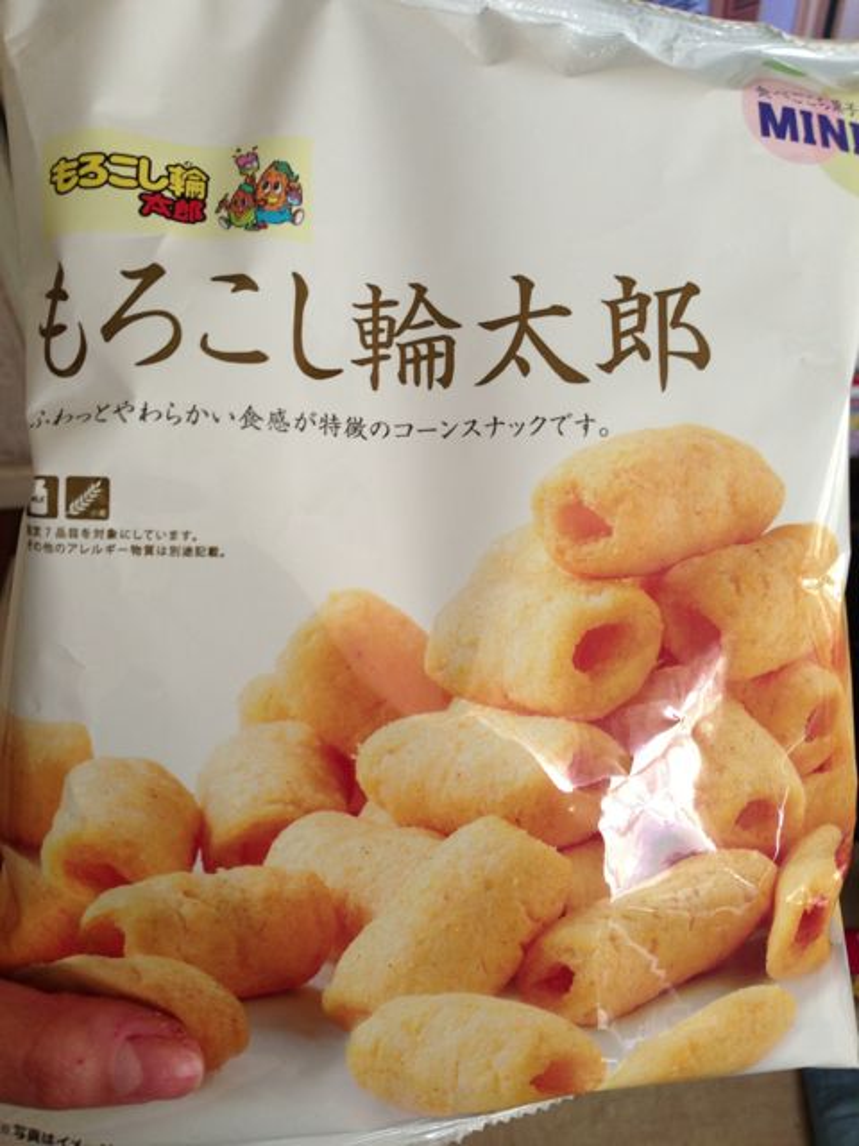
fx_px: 1092
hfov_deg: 42.9
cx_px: 430
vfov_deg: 55.4
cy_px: 573
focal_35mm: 33
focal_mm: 4.13
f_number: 2.4
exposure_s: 1/20
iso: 50
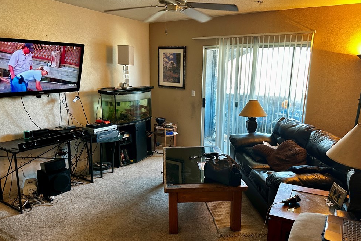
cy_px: 127
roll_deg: -0.8
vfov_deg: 49.5
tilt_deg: -12.2
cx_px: 184
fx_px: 261
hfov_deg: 69.4
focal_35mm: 26
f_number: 1.78
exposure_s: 1/60
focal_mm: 6.86
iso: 200
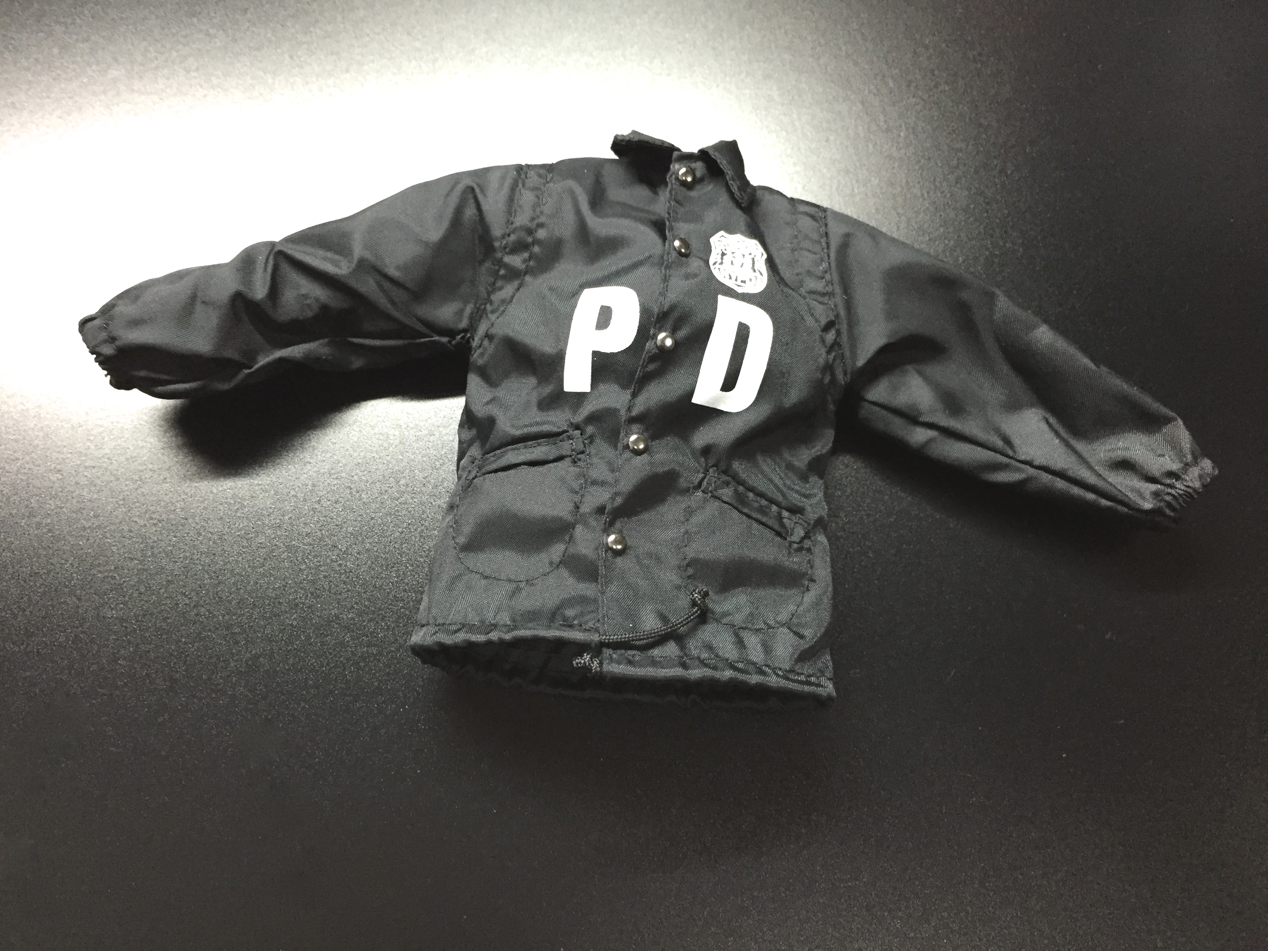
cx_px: 634
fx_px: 1062
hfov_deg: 61.7
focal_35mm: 29
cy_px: 476
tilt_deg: -70.4
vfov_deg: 48.2
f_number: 2.2
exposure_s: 1/24
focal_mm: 4.15
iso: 250
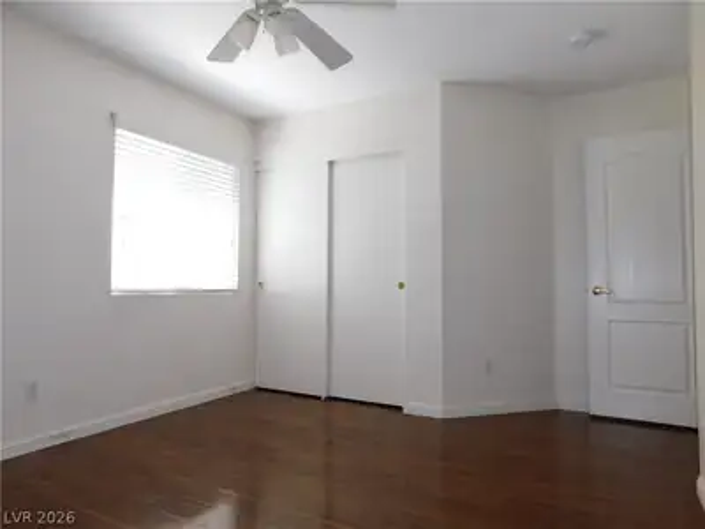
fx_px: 468
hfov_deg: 73.9
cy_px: 264
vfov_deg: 58.9
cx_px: 352
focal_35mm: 23
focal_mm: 4
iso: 125
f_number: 3
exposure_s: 1/80
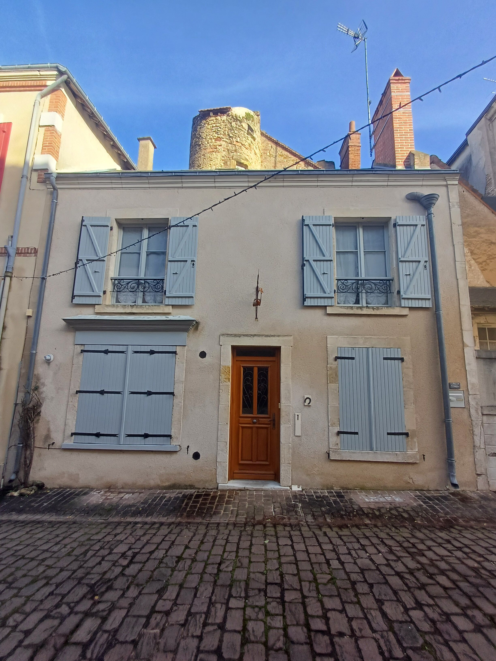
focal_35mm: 16
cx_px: 248
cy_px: 330
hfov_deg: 78.1
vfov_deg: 94.5
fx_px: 306
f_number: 2.2
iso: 40
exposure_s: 1/292
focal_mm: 1.64
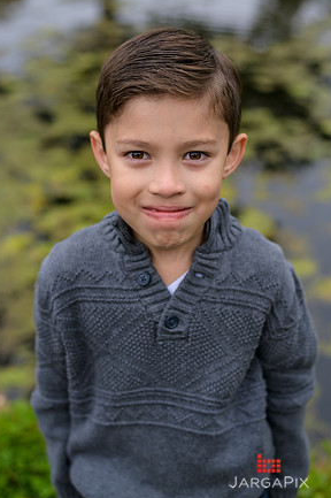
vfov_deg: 38.2
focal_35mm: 52
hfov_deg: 26.0
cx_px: 166
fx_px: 718
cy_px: 254
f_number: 3.2
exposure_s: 1/400
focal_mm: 50
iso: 200
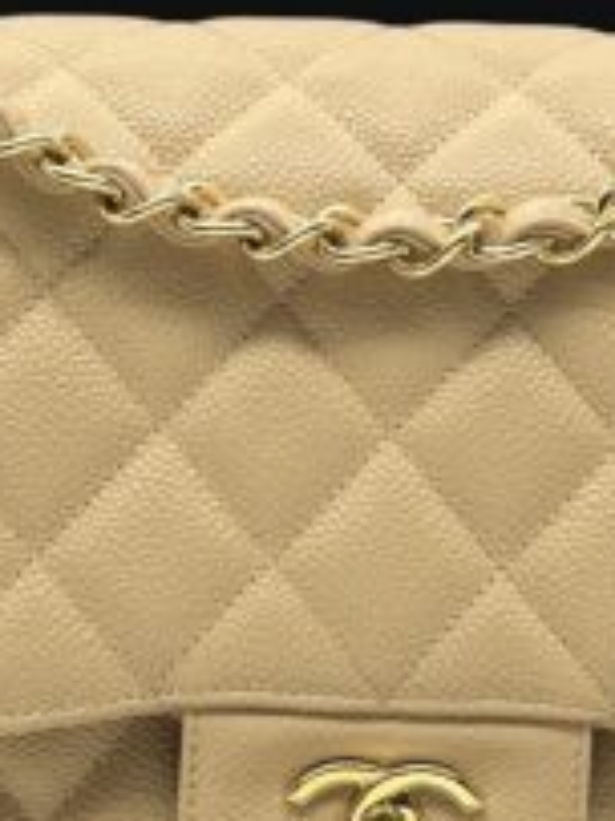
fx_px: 3106
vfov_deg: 15.1
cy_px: 433
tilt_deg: -5.4
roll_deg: +0.5
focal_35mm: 131
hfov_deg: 11.3
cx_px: 344
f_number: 1.5
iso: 40
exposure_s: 1/154
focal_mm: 5.7
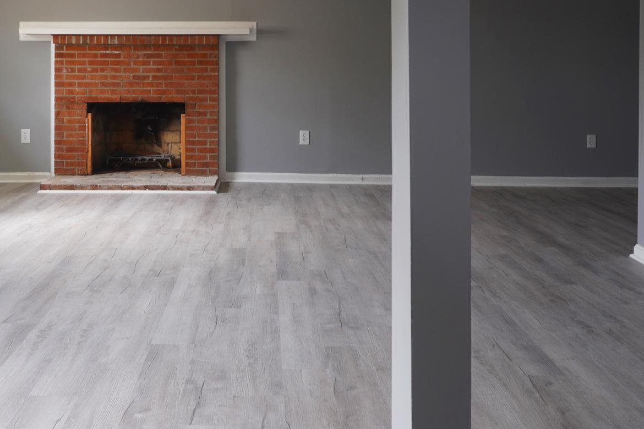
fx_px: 751
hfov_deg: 45.4
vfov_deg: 31.6
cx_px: 194
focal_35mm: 42
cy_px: 295
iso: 100
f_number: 7.1
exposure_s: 1/2
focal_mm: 16
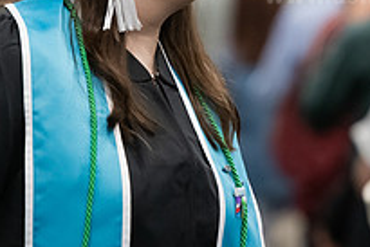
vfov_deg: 2.7
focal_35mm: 510
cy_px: 33
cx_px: 182
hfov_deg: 4.0
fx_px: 5245
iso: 3200
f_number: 3.2
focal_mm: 180
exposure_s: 1/200
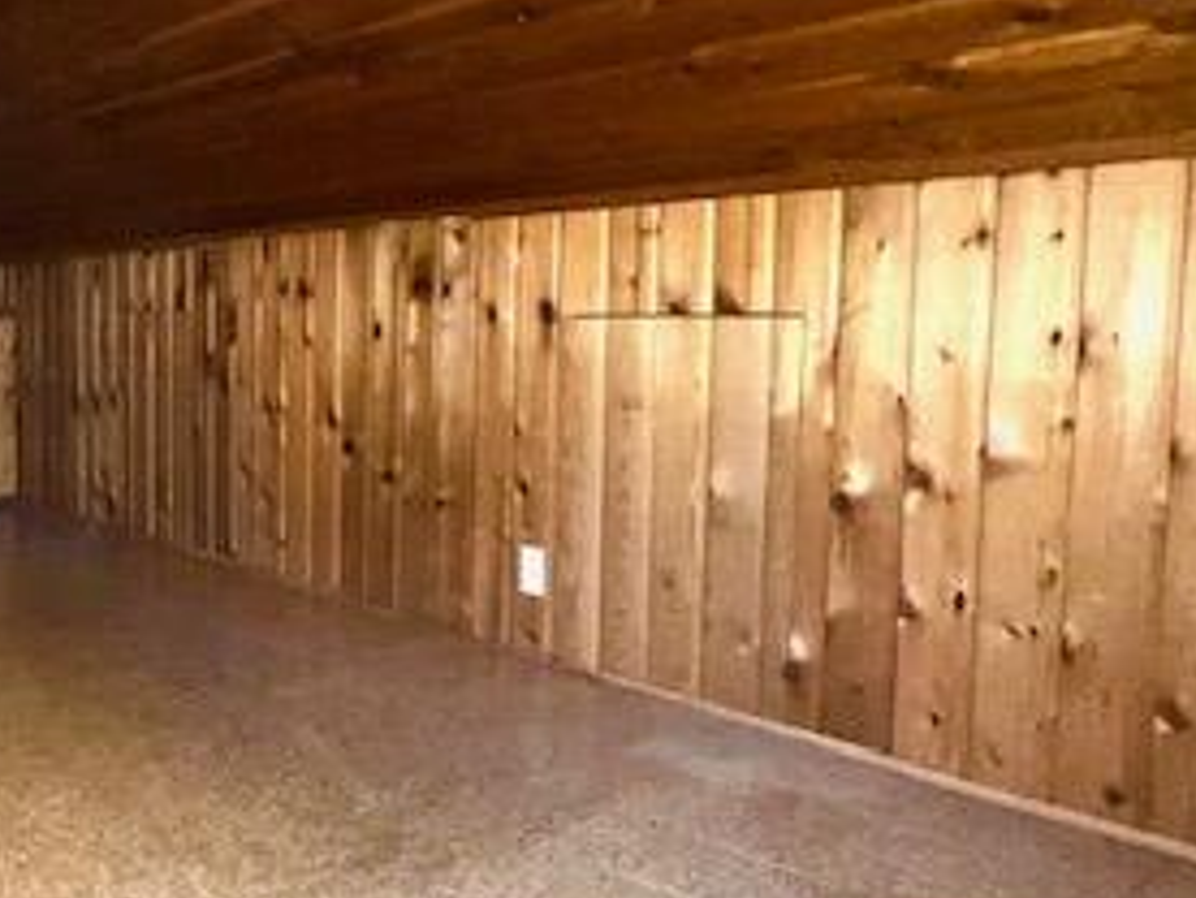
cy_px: 402
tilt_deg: -4.6
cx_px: 138
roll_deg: +0.0
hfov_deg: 53.2
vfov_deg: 46.8
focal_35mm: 30
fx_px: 1037
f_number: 1.8
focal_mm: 1.57
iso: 160
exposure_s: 1/30
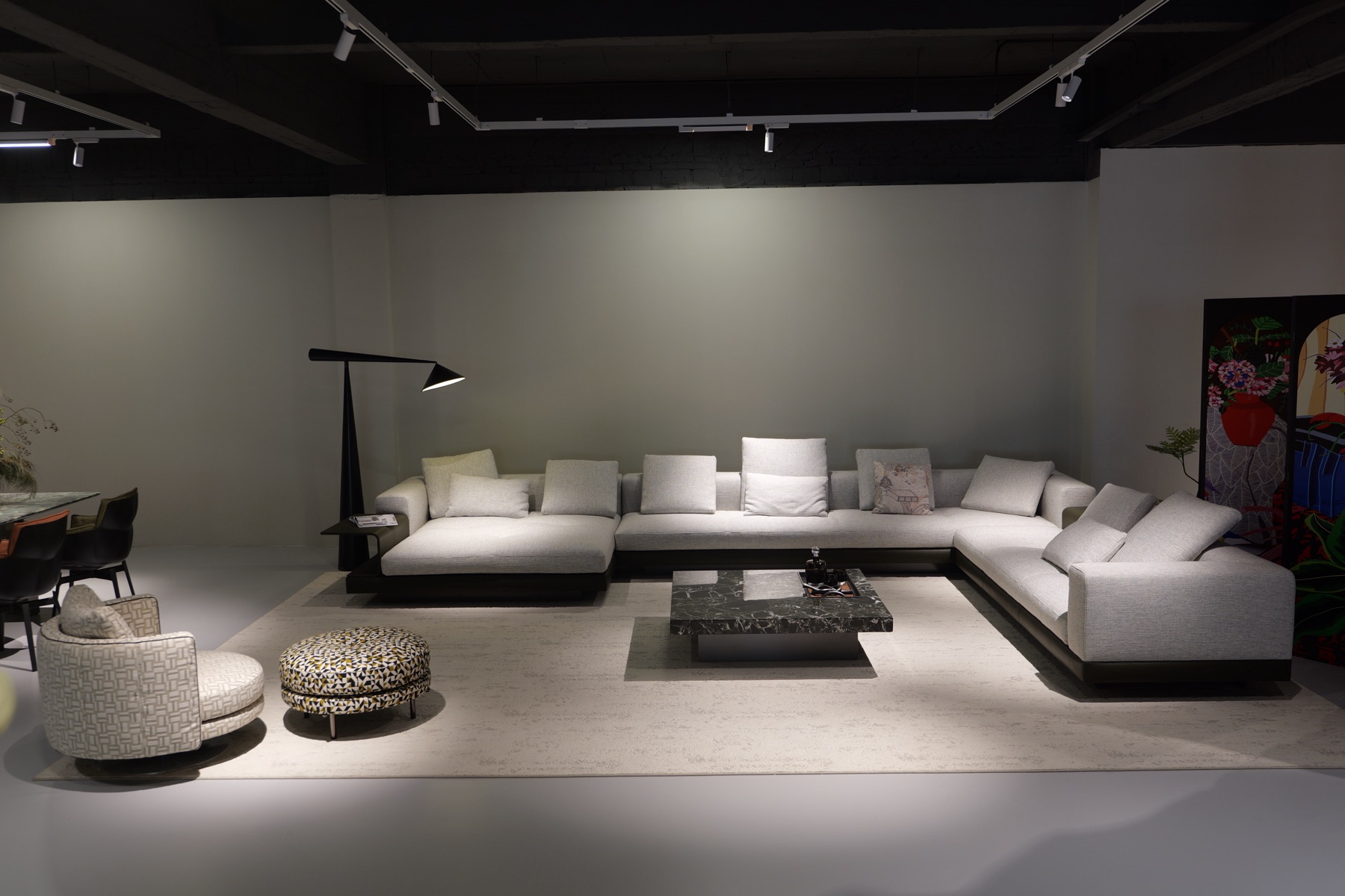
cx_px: 672
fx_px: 1083
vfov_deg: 45.0
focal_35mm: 29
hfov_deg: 63.7
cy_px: 448
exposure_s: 1/30
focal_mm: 29
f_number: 2.8
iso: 200
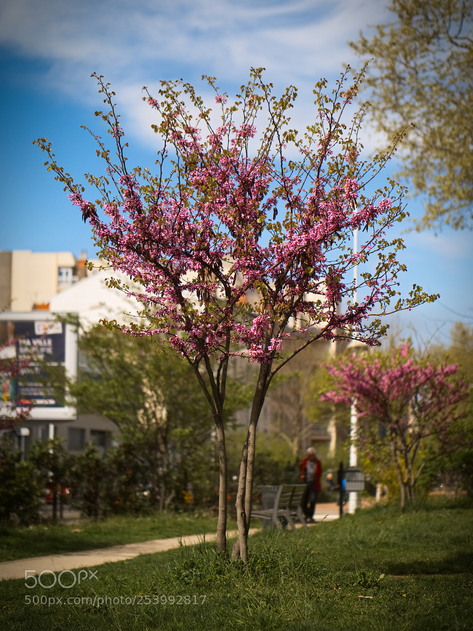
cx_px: 236
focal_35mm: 86
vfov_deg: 22.8
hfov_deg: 17.2
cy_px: 316
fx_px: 1568
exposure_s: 1/3200
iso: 125
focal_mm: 43
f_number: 1.2
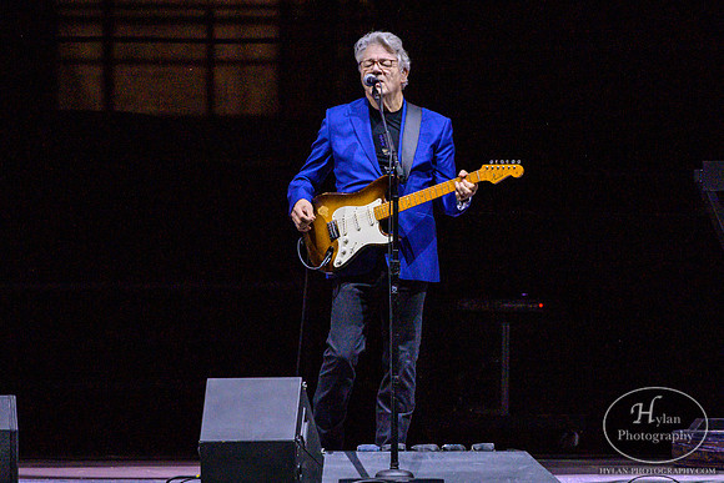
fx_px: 11503
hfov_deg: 3.6
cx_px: 475
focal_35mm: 572
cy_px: 144
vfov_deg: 2.4
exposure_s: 1/500
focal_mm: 400
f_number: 7.1
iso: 4000
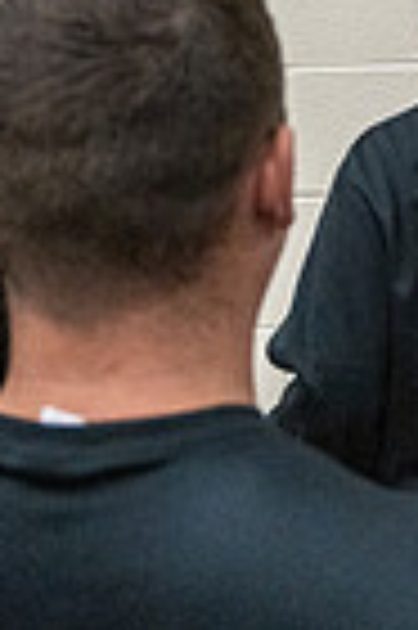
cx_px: 535
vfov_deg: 18.5
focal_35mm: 98
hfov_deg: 13.5
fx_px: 1711
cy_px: -310
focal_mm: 30.5
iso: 8000
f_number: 4
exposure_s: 1/800
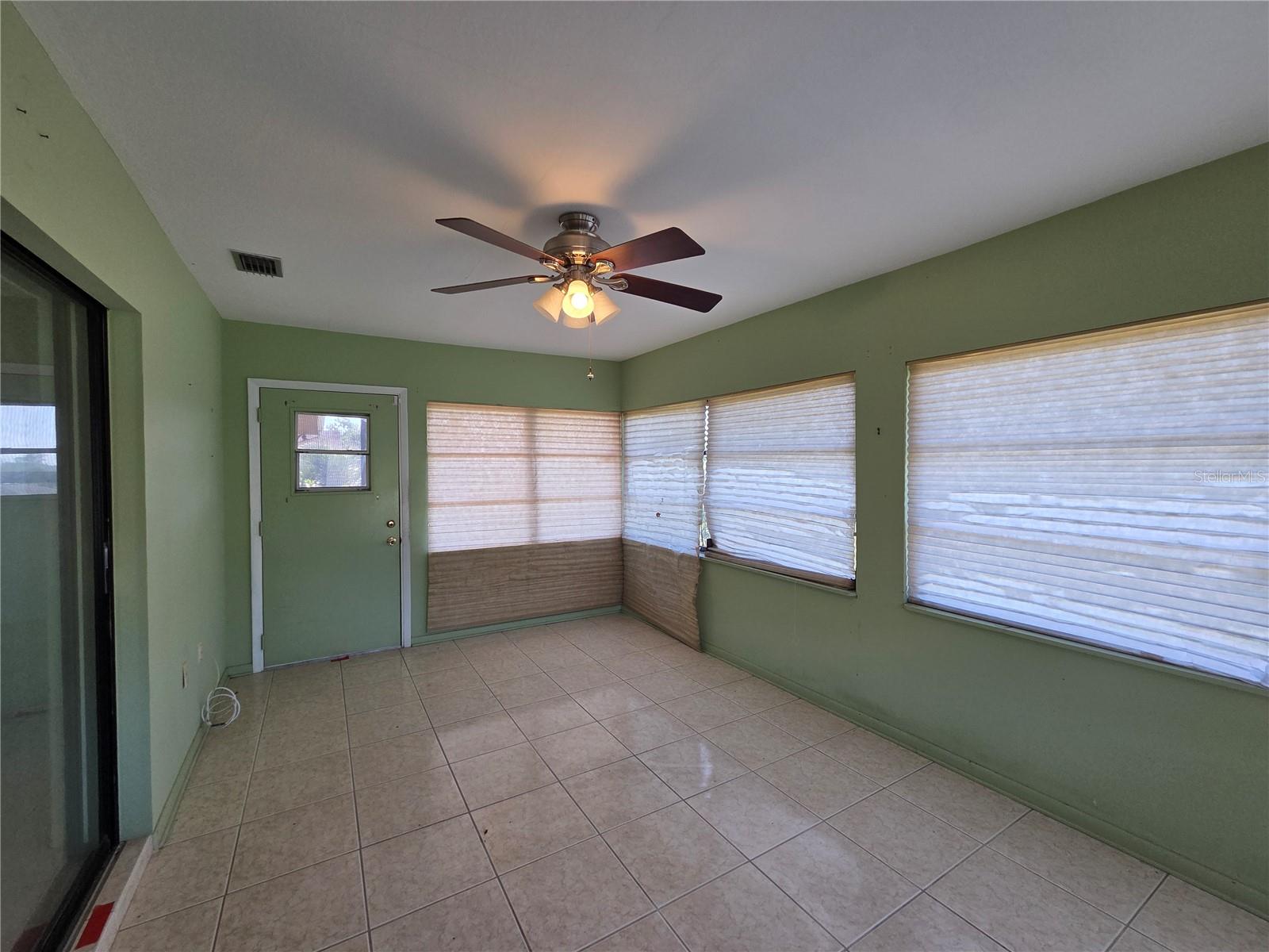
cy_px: 476
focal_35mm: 13
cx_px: 634
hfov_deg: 106.2
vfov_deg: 89.9
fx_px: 477
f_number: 2.2
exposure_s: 1/120
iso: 100
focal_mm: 2.2
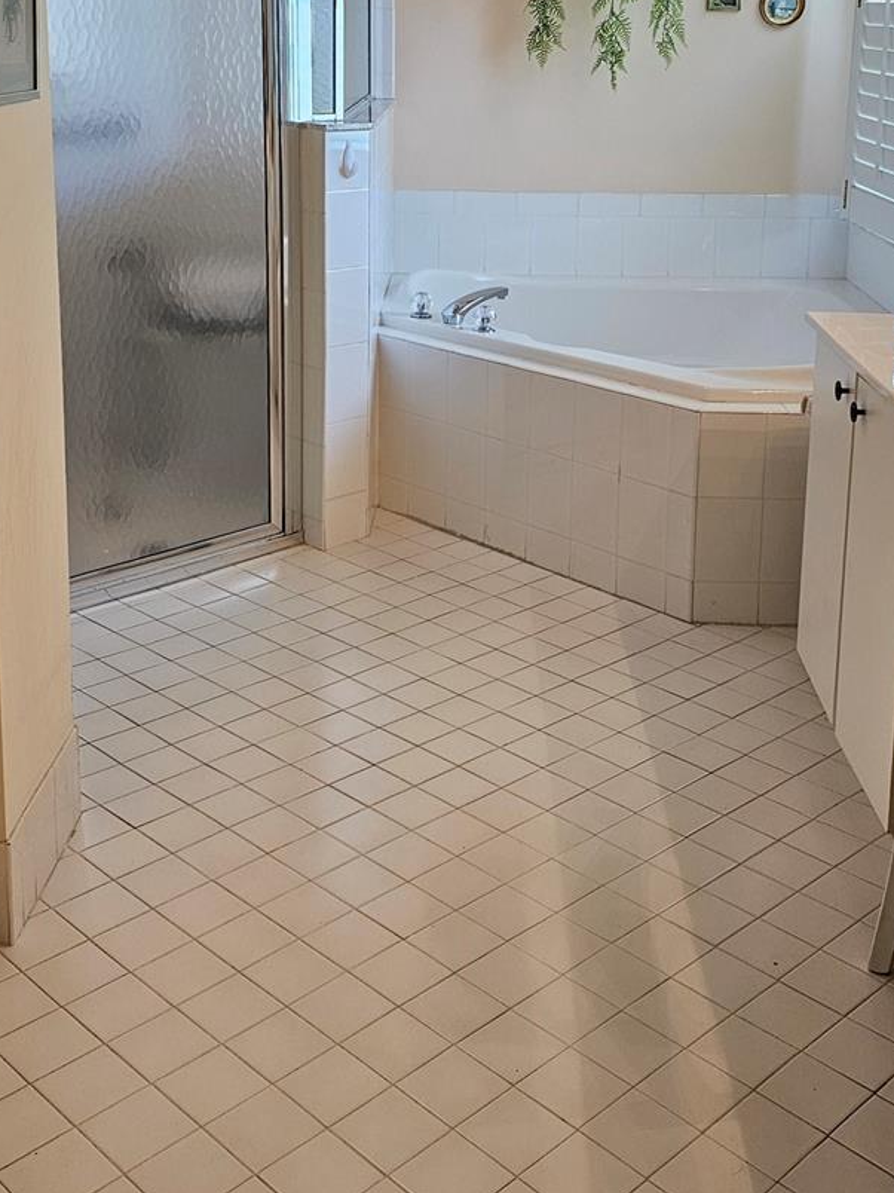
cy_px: 294
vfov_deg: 41.6
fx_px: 1516
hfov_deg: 32.8
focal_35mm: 44
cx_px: 500
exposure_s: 1/120
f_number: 1.7
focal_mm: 6.3
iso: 200
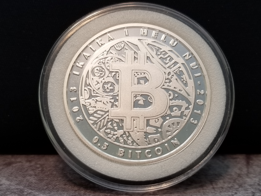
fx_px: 196
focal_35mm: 26
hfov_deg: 67.3
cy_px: 98
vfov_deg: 53.1
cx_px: 130
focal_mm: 4.25
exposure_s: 1/60
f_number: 1.7
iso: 64
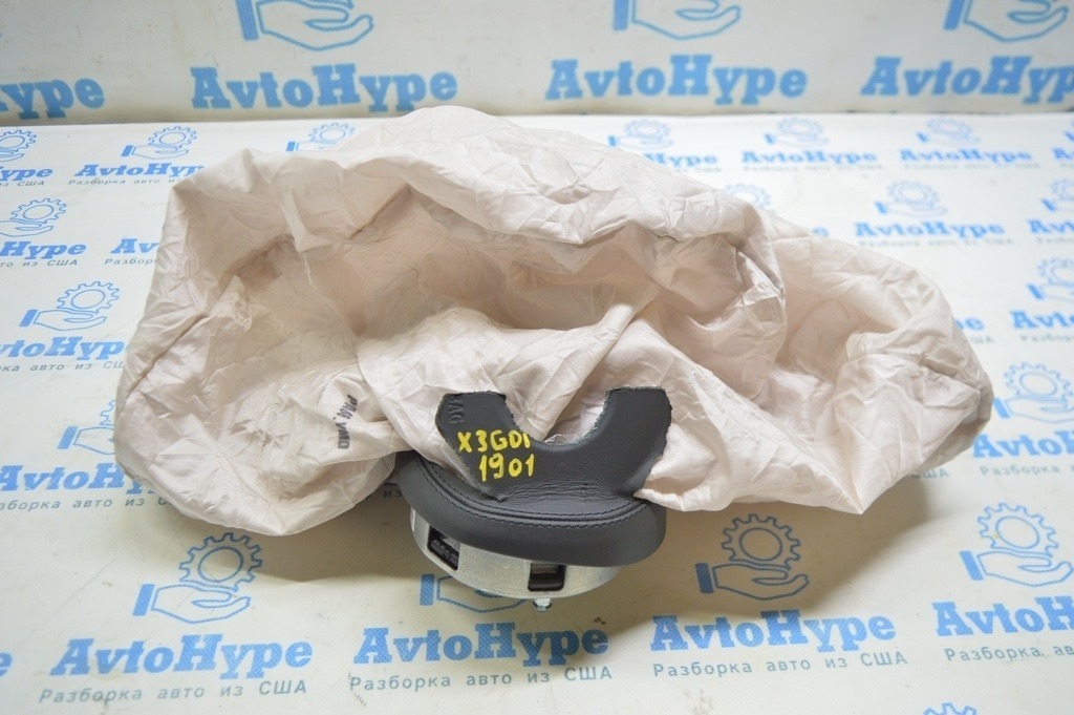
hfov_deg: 59.5
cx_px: 537
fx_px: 939
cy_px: 358
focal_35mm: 32
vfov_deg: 41.6
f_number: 3.8
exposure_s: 1/40
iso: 400
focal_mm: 21
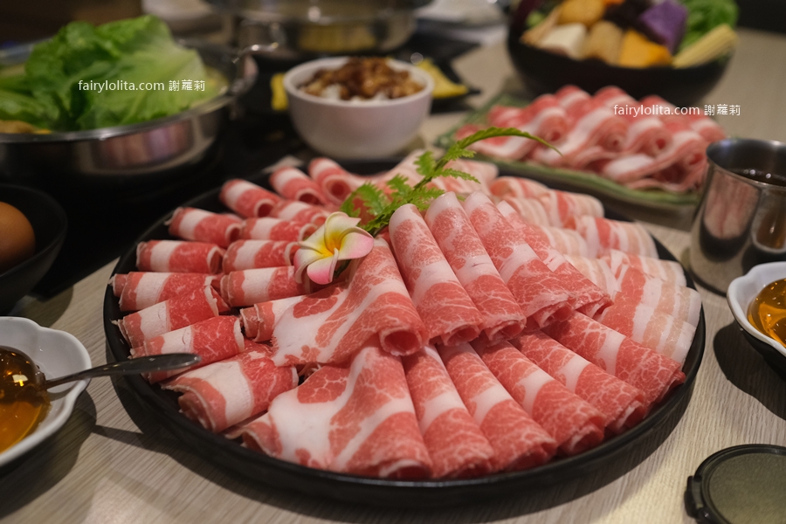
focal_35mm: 35
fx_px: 764
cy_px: 262
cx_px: 393
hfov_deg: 54.4
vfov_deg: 37.9
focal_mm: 23
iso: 2000
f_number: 2.8
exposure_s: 1/480
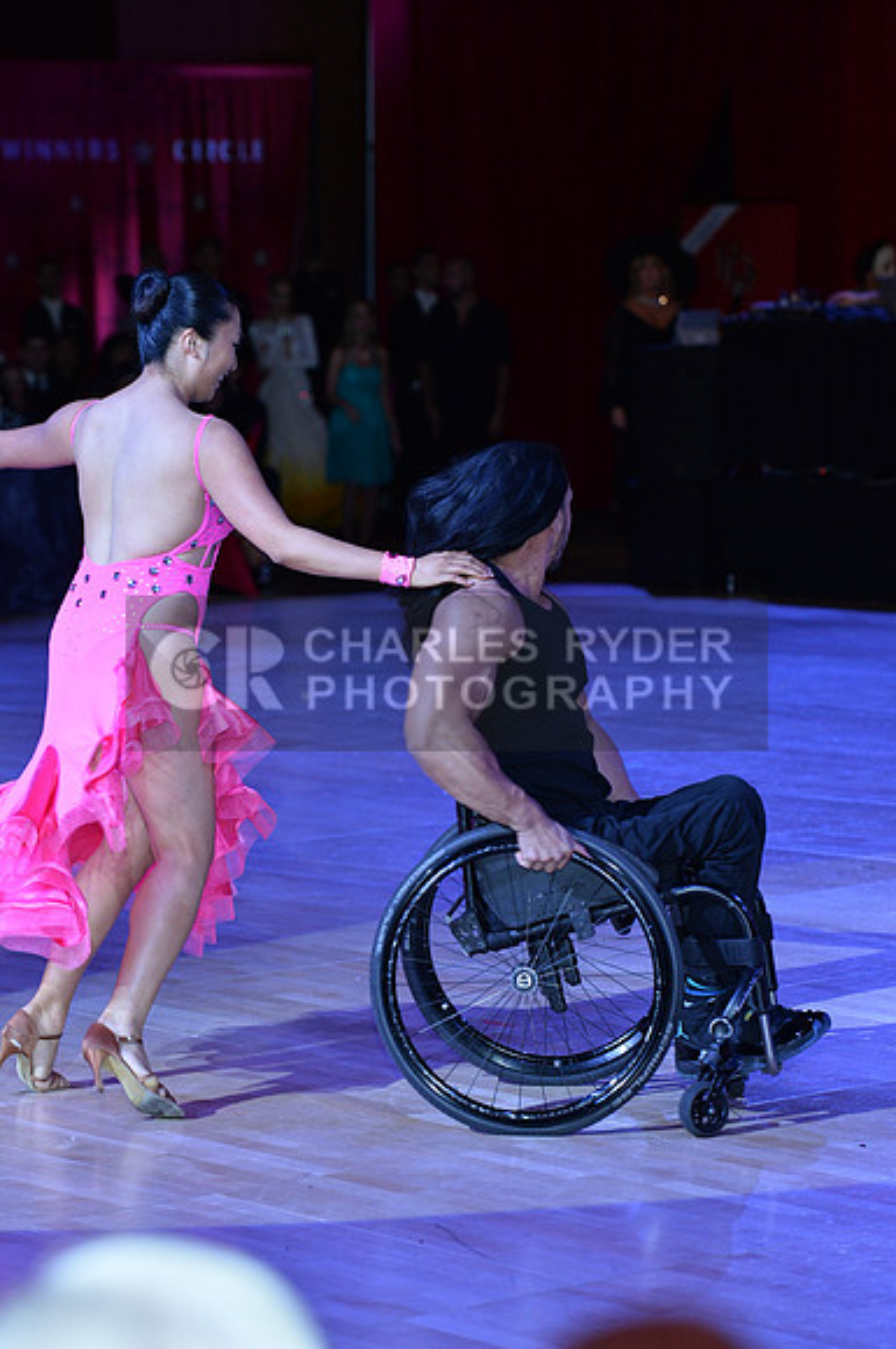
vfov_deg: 16.4
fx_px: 4680
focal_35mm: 125
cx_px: 448
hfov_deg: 10.9
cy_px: 674
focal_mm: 125
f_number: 5
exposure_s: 1/250
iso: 2000
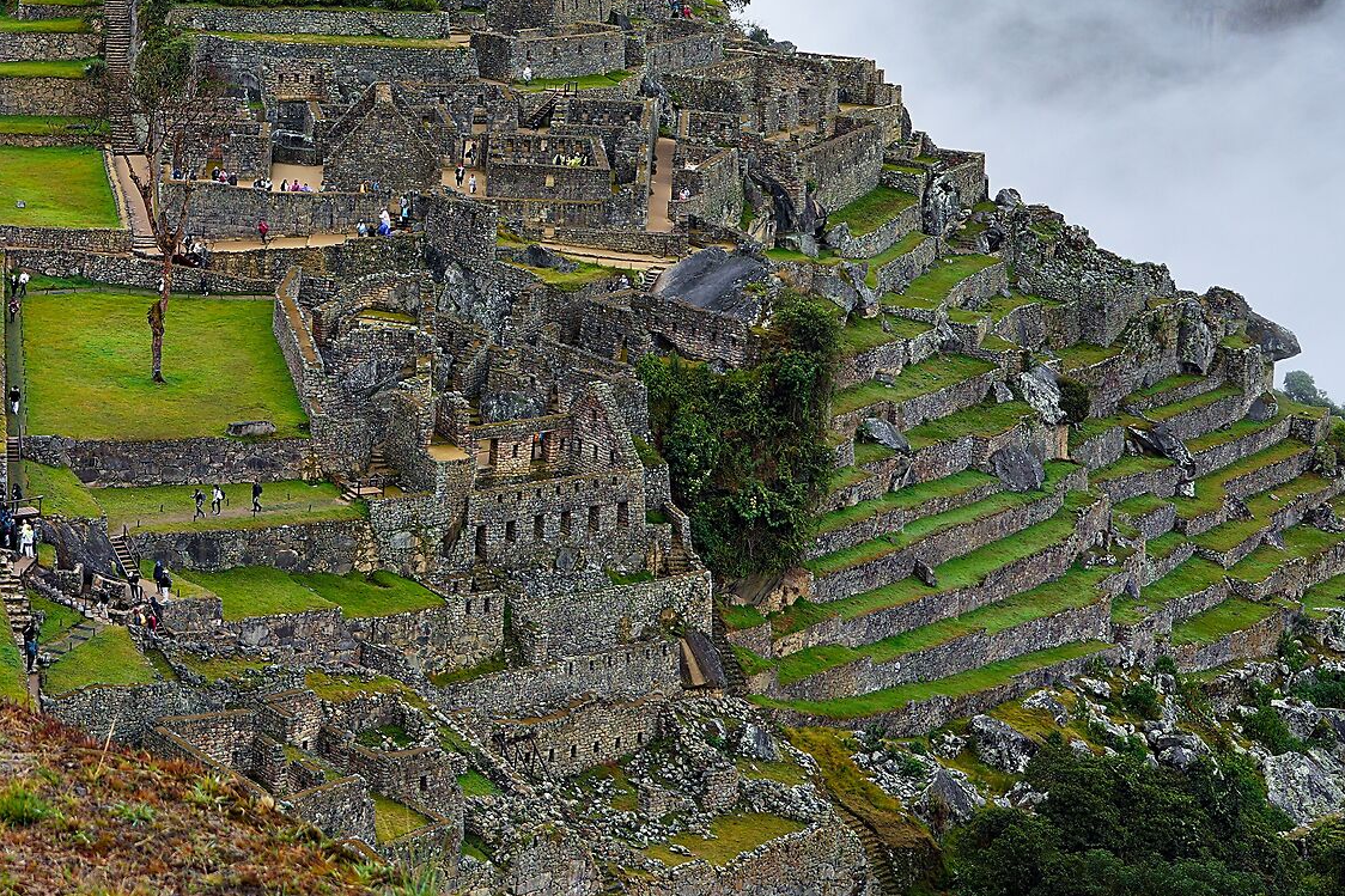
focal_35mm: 79
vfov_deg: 17.1
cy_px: 177
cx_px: 34
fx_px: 2951
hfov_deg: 24.6
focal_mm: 37
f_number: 4
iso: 100
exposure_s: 1/500
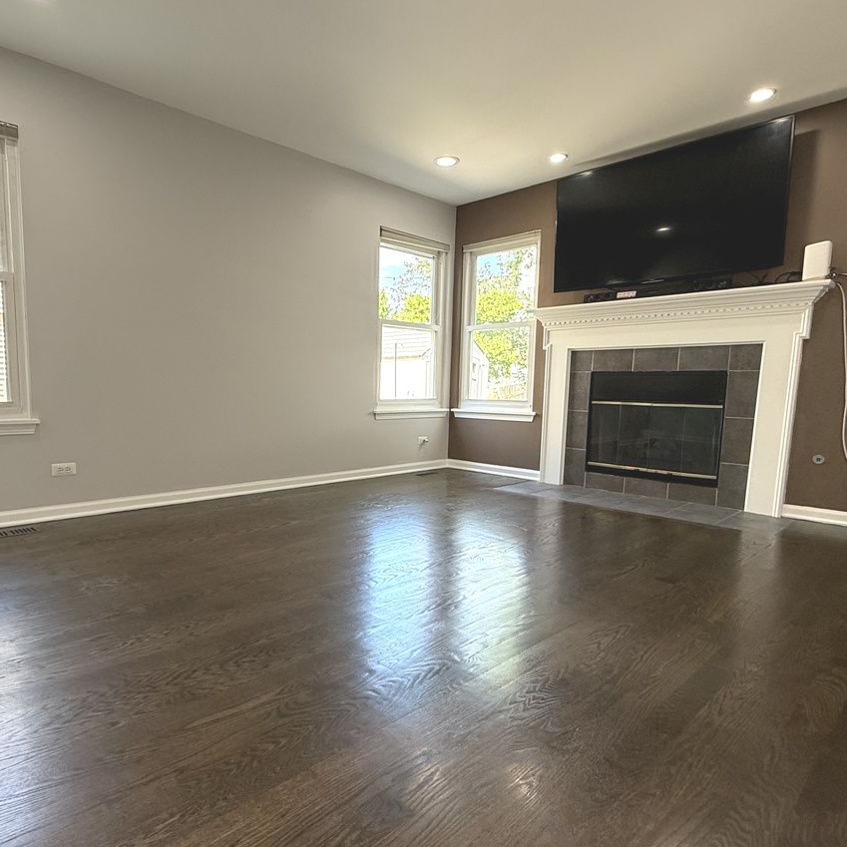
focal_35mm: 21
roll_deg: -1.0
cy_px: 452
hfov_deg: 71.6
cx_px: 352
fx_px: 581
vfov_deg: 72.1
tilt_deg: -6.3
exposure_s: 1/120
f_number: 2.2
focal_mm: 2.22
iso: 160
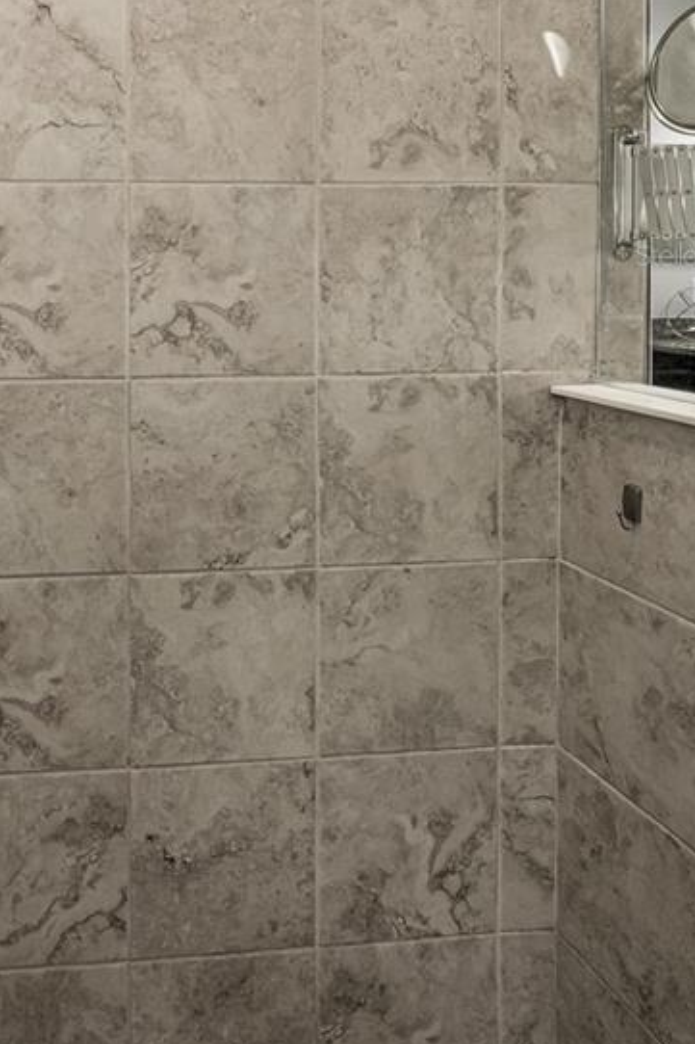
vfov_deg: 57.1
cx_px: -6
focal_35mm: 31
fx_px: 898
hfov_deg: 37.6
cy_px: 254
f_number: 8
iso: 160
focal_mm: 14
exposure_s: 1/50
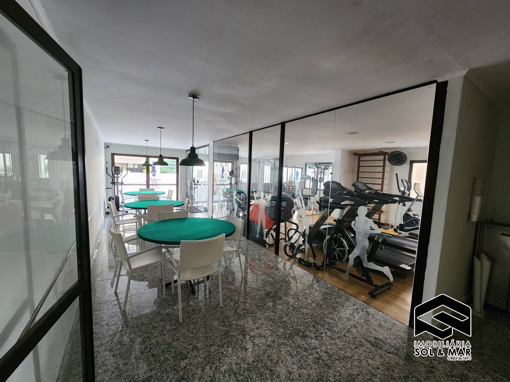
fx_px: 192
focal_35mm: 13
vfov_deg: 89.9
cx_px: 255
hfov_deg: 106.2
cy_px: 191
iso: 320
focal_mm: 2.2
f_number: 2.2
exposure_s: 1/40
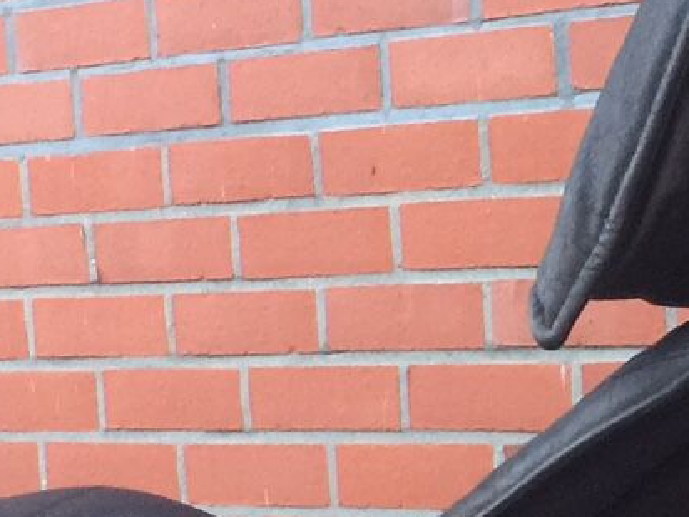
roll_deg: +2.0
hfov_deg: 17.1
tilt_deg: -7.9
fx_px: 2289
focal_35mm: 115
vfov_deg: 12.7
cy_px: 532
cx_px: 492
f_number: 2.2
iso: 125
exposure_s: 1/17
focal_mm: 4.15
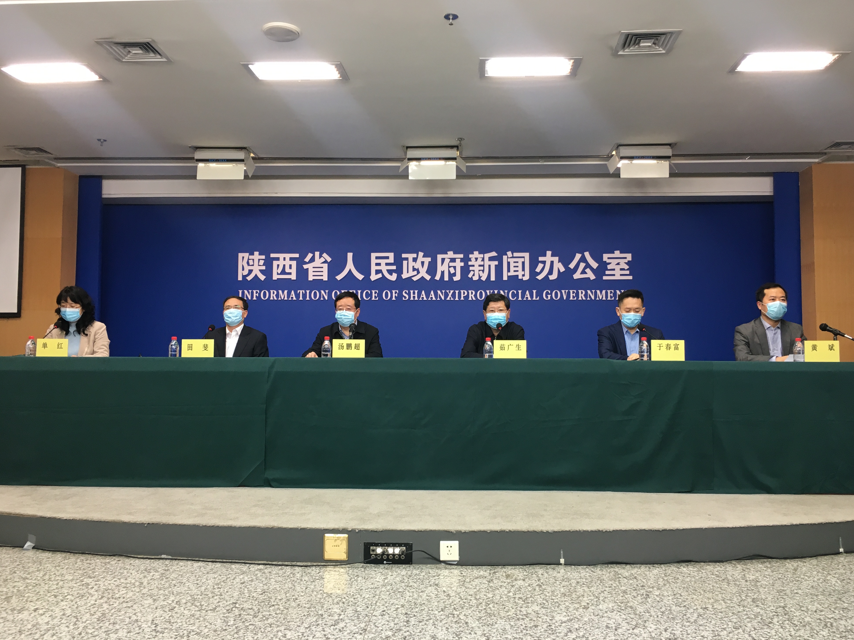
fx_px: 740
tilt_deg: +3.1
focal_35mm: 30
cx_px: 437
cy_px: 317
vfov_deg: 46.8
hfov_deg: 60.0
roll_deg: -0.2
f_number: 2.2
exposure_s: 1/33
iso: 40
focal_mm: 4.15
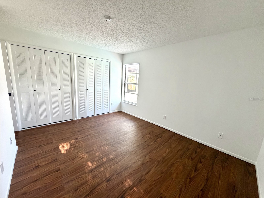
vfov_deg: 85.7
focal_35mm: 14
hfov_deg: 102.1
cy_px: 99
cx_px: 132
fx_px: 107
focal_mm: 2.22
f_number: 2.2
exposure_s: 1/121
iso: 320
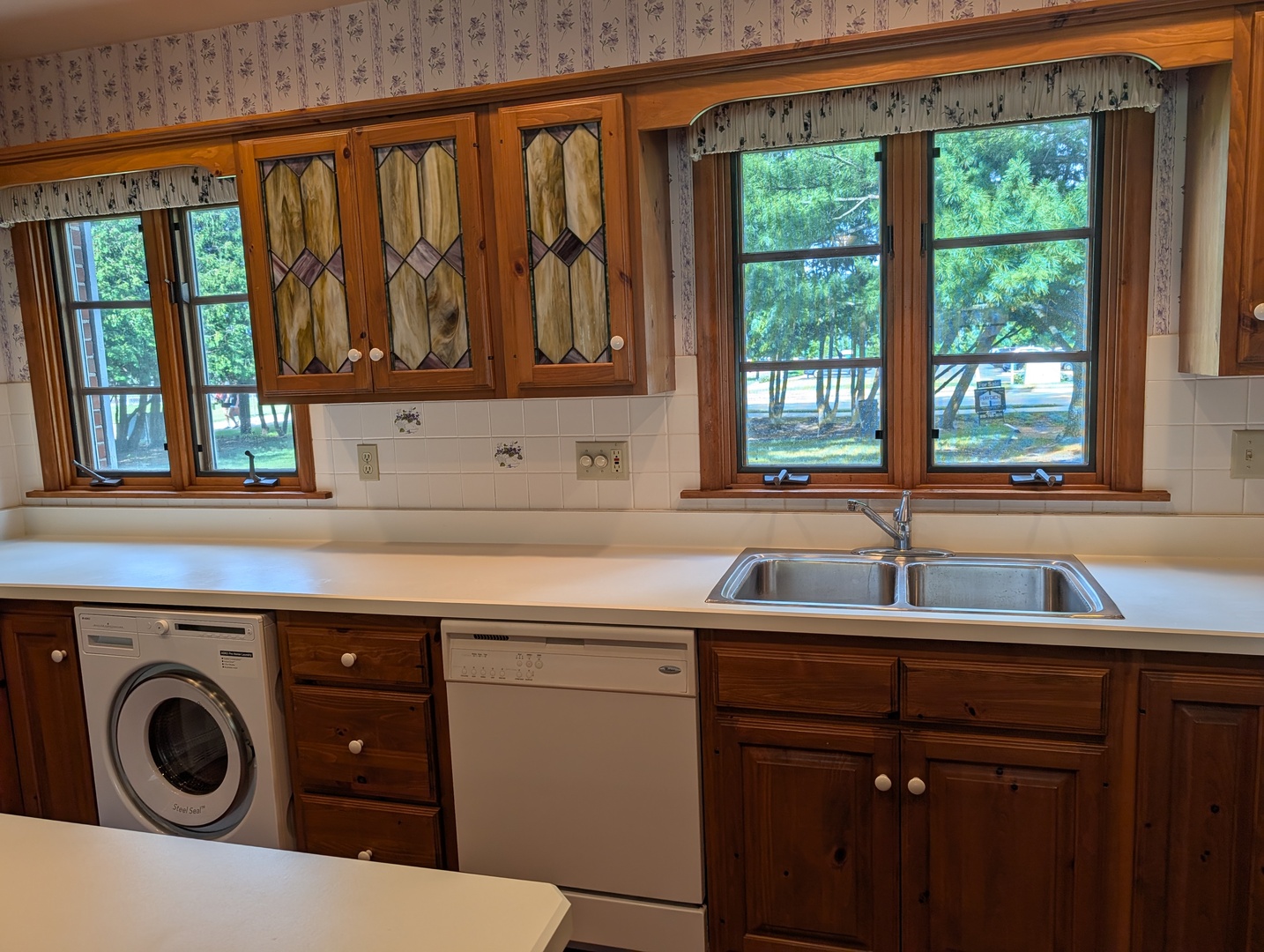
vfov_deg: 56.9
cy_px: 476
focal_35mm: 24
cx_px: 632
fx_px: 878
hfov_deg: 71.5
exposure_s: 1/120
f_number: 1.68
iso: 27
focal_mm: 6.9
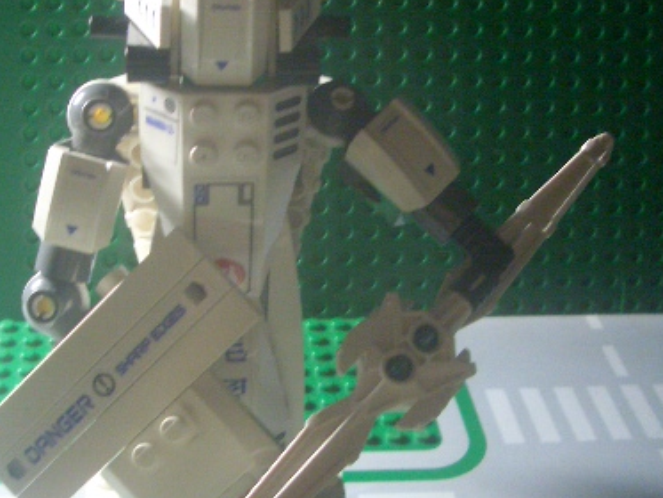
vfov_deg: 24.4
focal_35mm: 60
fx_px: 1150
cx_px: 219
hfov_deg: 31.9
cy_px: 286
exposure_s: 1/25
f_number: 2.6
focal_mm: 5.8
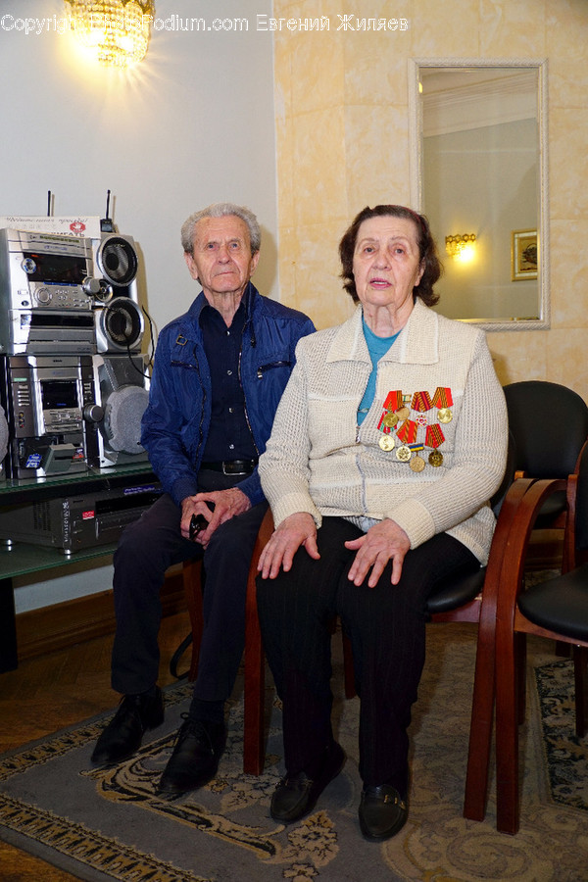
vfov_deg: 53.1
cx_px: 294
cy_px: 441
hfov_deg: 36.9
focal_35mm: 36
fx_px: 882
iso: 400
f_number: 4
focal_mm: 24
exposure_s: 1/60
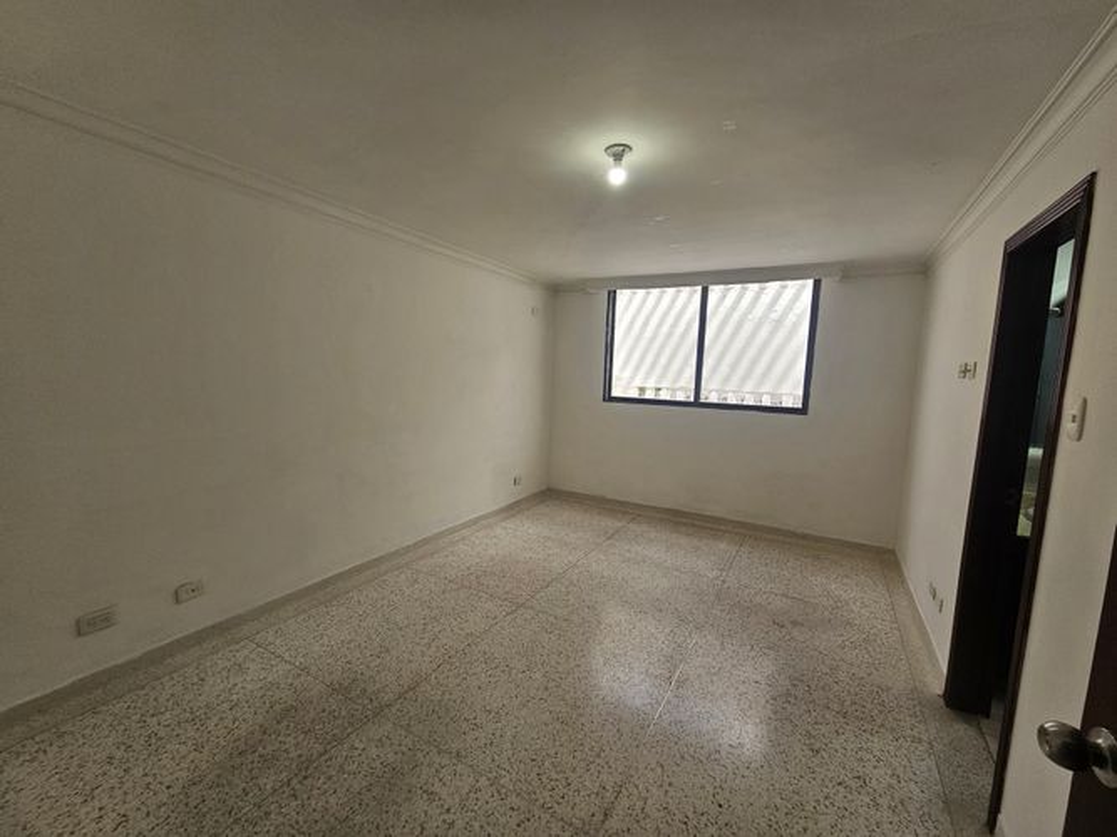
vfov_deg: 89.9
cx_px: 558
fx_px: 419
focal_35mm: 13
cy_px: 418
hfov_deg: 106.2
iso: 64
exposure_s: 1/120
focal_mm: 2.2
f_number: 2.2
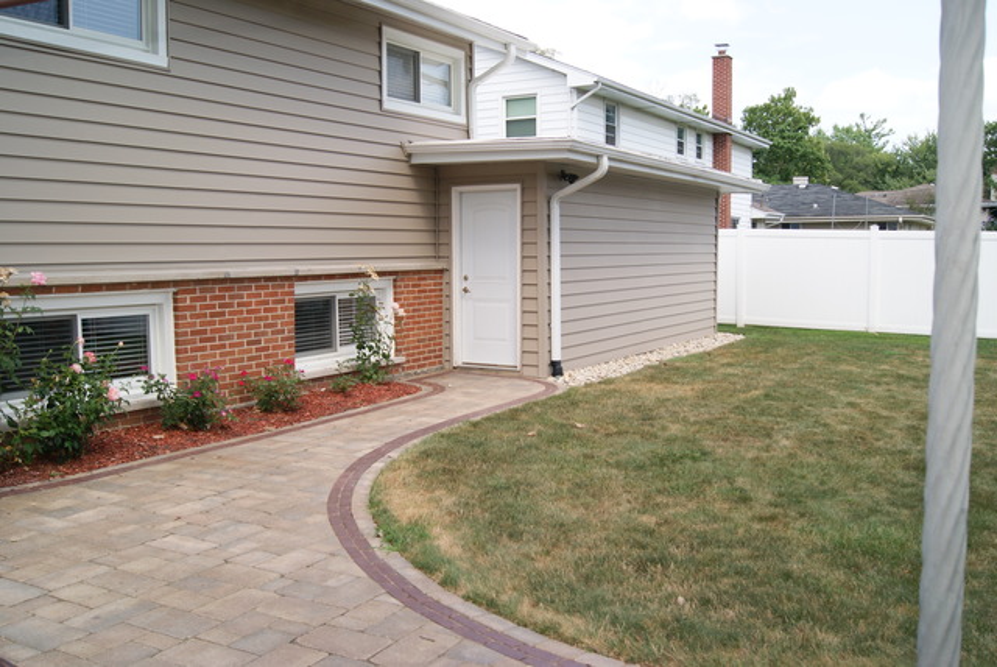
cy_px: 334
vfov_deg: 40.0
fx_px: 915
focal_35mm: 33
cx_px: 498
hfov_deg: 57.2
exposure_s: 1/160
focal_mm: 22
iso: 100
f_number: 8
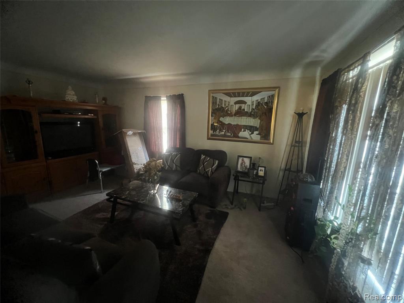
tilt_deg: -10.7
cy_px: 152
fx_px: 152
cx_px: 202
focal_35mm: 13
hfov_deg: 106.2
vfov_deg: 89.9
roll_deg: -1.1
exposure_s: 1/34
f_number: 1.8
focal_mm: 1.57
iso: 1250
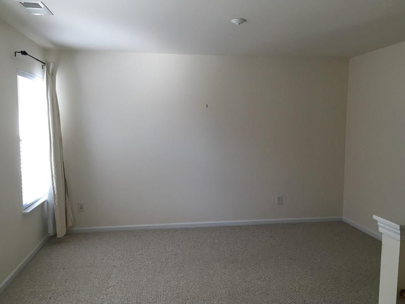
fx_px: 351
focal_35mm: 30
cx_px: 209
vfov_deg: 46.8
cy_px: 154
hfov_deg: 60.0
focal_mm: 4.15
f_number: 2.2
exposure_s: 1/40
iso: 25
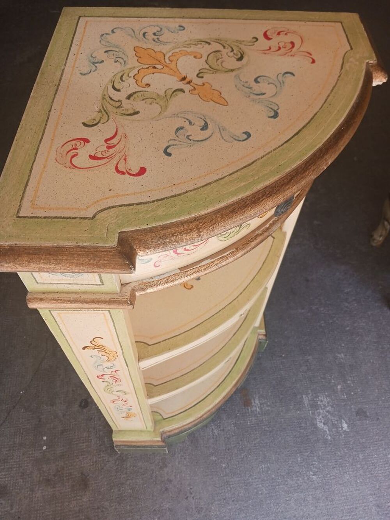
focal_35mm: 27
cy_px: 260
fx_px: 406
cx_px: 195
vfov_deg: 65.3
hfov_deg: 51.4
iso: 40
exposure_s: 1/50
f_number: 1.8
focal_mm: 4
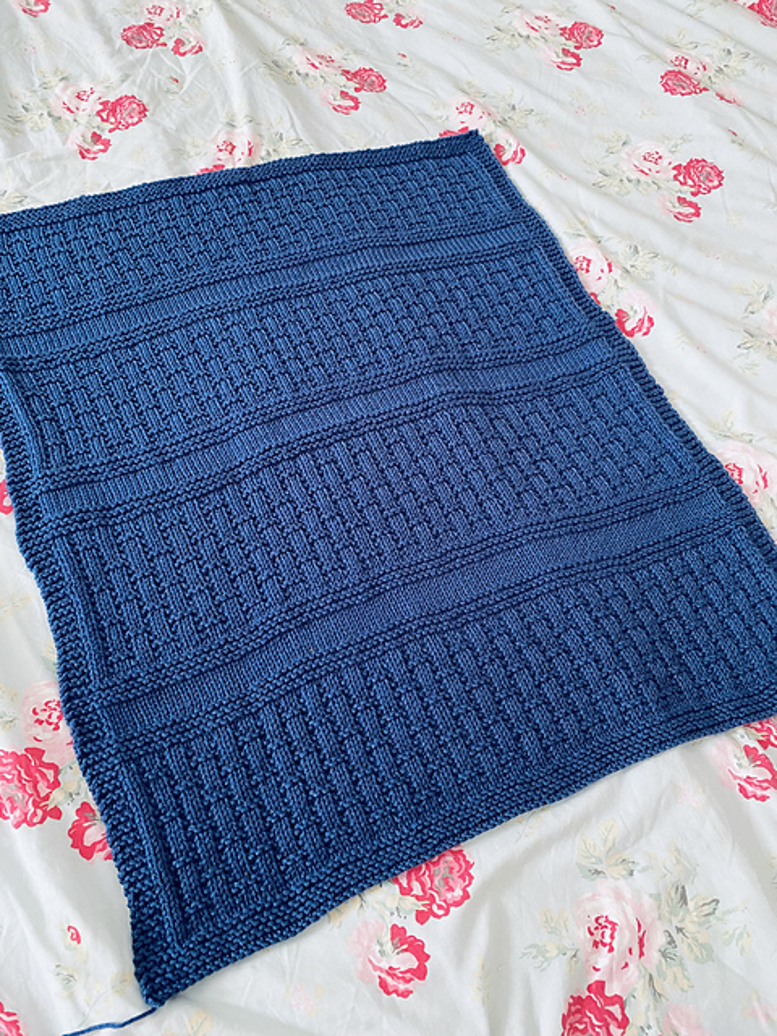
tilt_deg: -60.2
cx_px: 388
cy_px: 518
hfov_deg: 53.1
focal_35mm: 26
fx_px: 778
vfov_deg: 67.3
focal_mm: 4.25
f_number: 1.8
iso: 320
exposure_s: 1/60
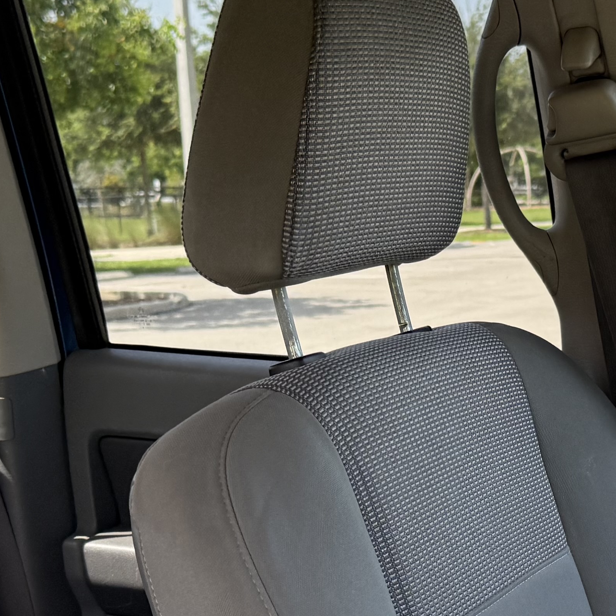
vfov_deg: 22.5
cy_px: 494
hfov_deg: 22.6
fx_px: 1530
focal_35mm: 76
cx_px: 451
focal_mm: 6.76
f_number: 1.78
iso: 100
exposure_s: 1/532
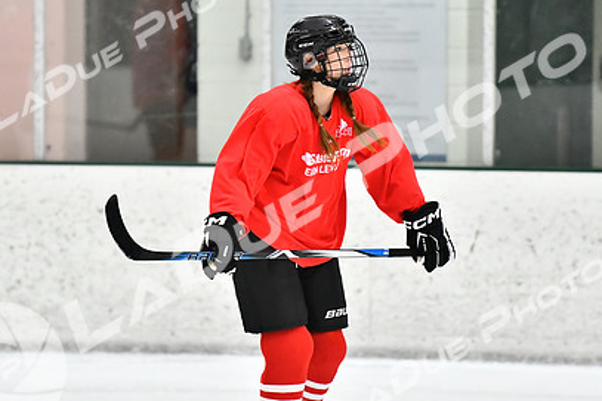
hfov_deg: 5.4
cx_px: 262
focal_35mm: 385
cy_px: 217
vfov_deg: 3.6
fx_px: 6435
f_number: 2.8
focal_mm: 180
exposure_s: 1/1250
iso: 5000
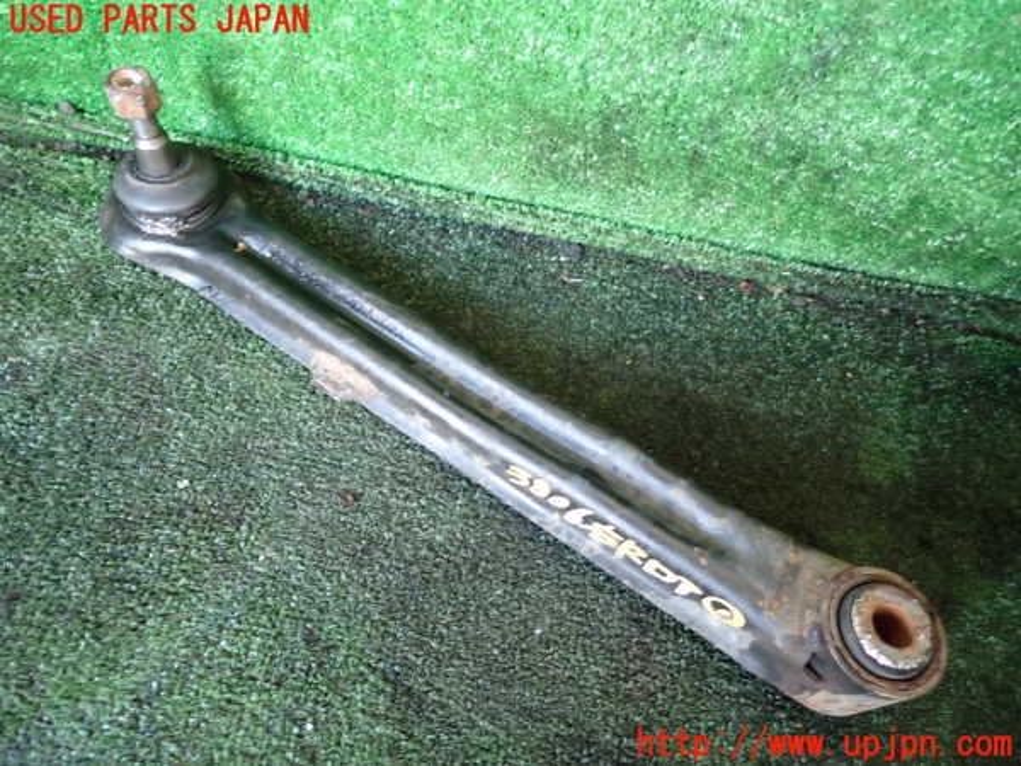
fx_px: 737
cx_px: 510
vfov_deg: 54.9
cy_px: 383
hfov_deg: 69.4
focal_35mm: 25
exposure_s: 1/30
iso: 400
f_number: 2
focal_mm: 4.5
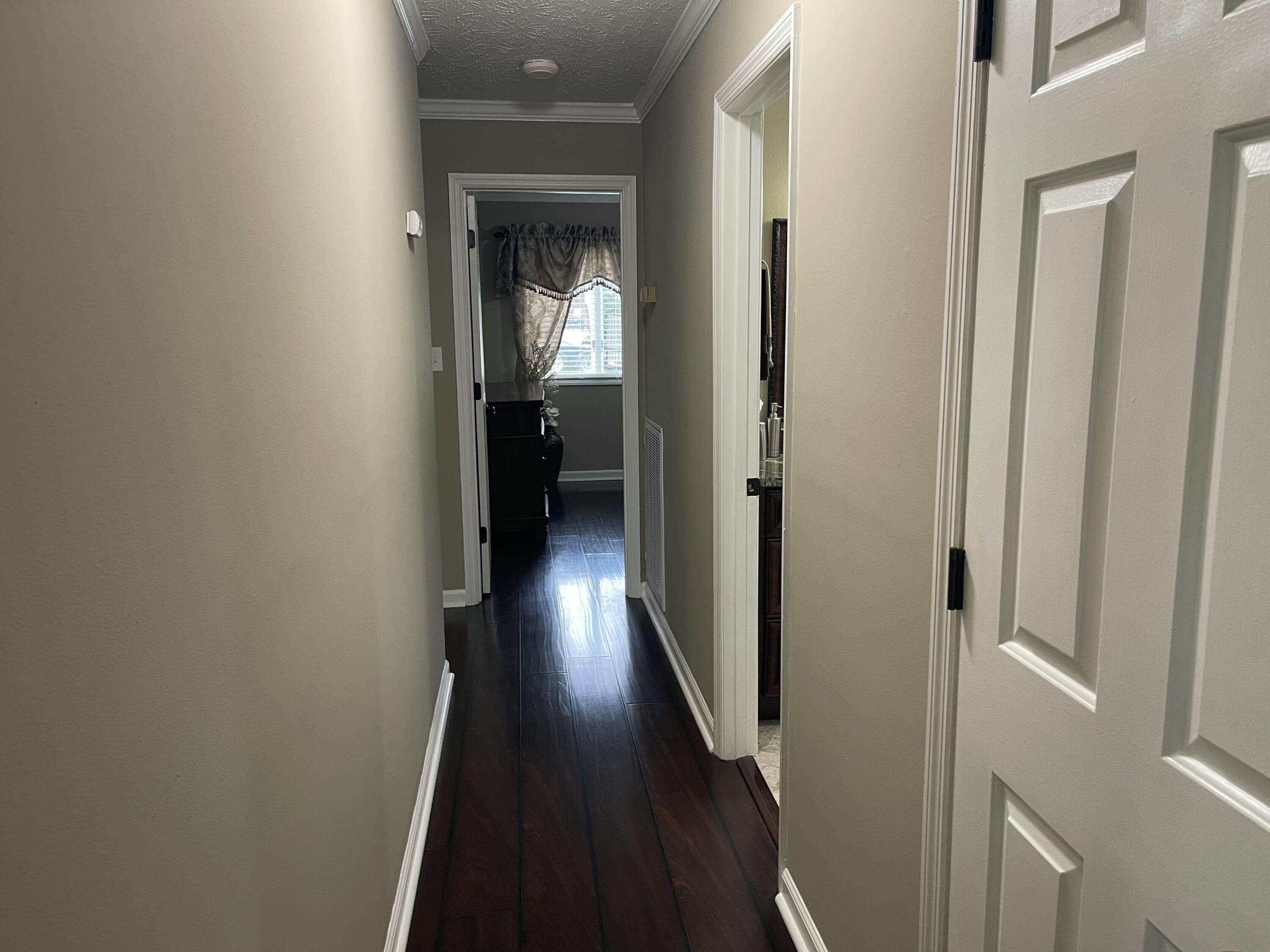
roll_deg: +0.2
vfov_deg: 54.9
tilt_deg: -11.0
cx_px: 635
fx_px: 917
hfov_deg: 69.4
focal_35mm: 25
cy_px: 476
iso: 160
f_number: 1.6
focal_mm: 5.1
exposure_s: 1/60
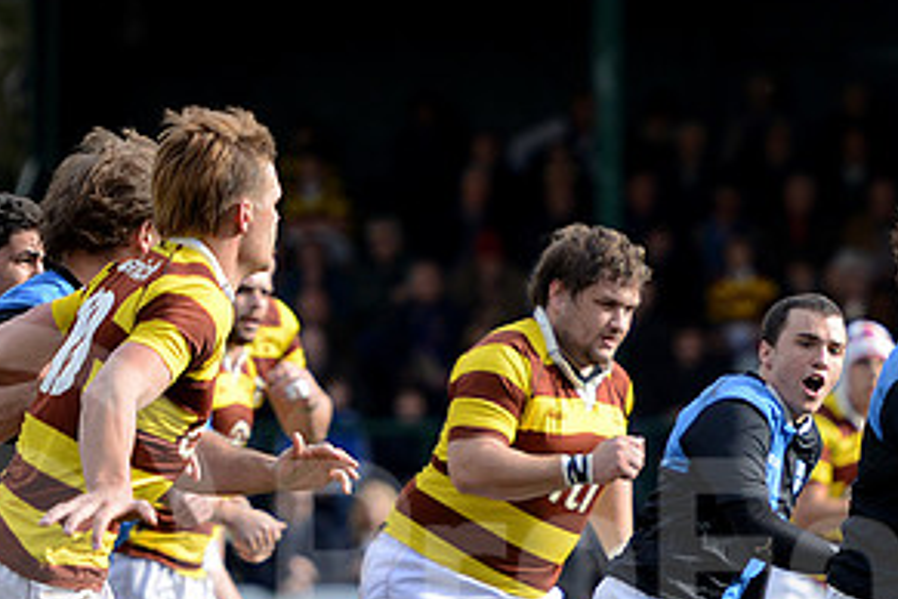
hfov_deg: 5.9
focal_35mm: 349
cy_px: 551
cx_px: 525
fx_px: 8705
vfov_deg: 3.9
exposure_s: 1/800
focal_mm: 175
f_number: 2.8
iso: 250
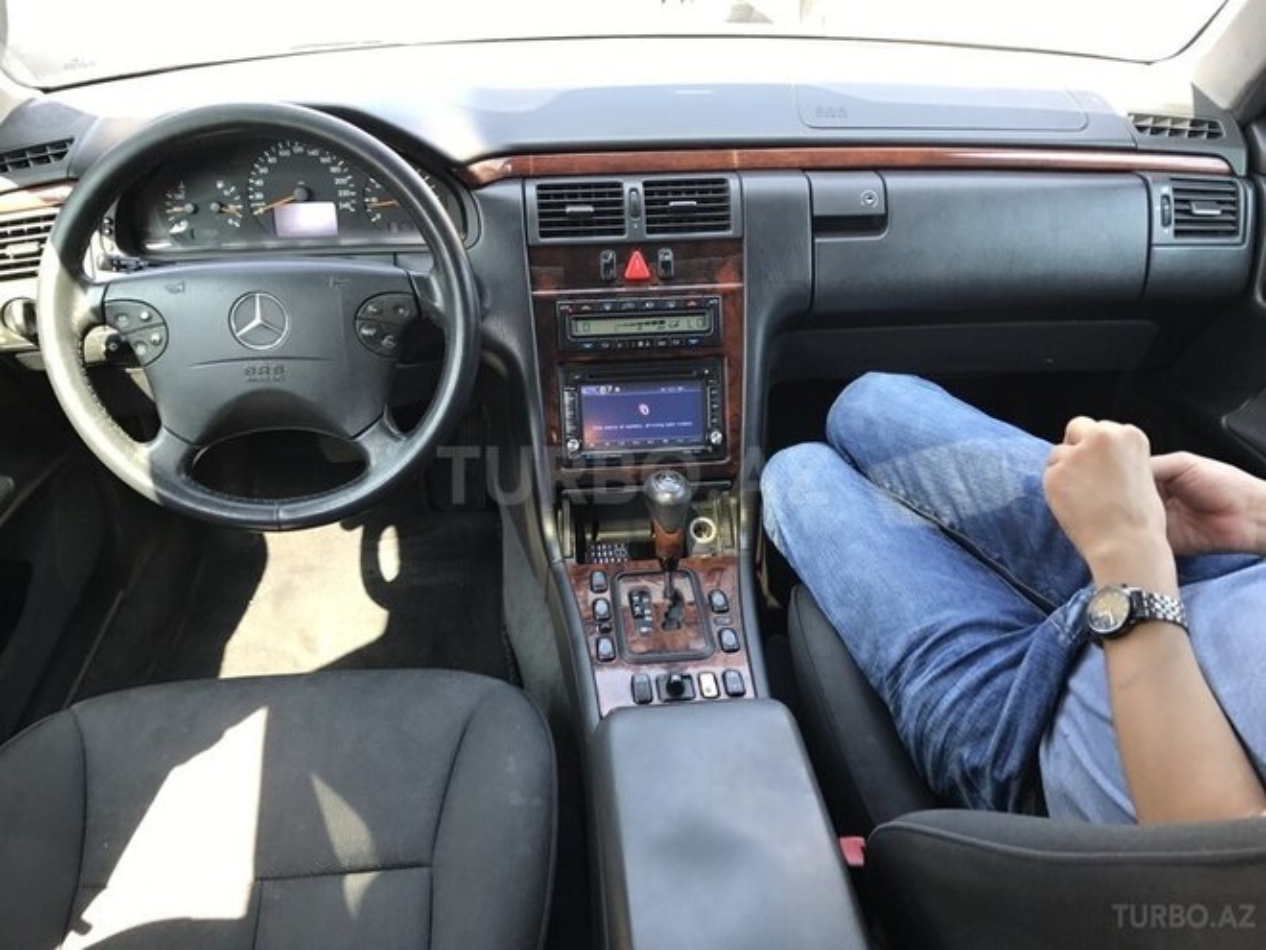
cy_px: 475
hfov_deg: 63.4
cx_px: 633
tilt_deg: -31.3
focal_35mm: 28
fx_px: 1024
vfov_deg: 49.7
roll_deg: +1.5
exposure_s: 1/100
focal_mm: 3.99
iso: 40
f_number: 1.8
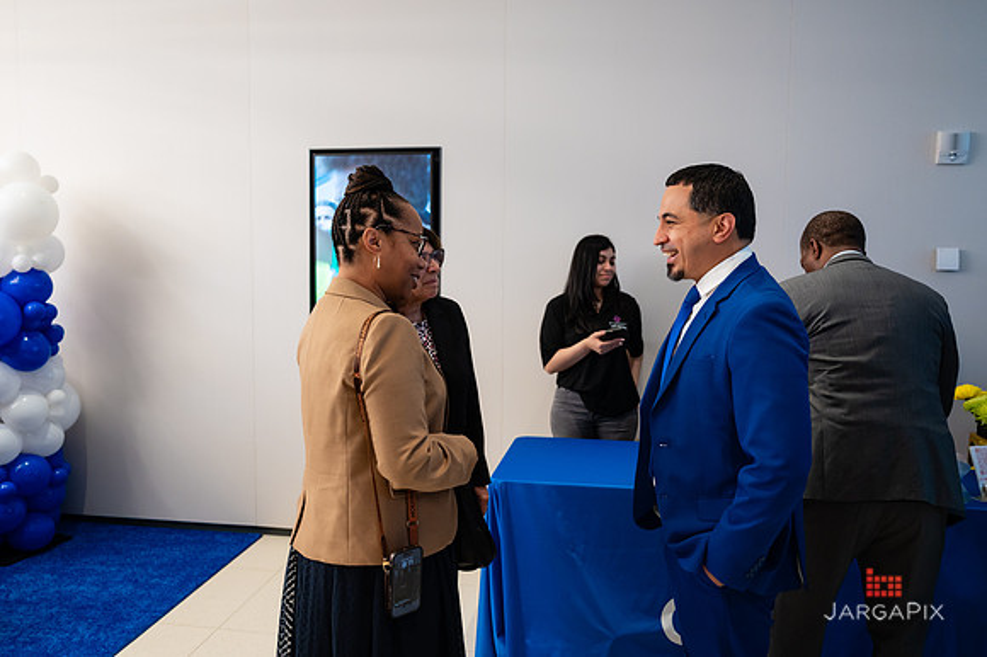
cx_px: 484
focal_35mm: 30
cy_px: 322
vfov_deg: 44.0
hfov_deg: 62.5
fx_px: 812
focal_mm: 29
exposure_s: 1/200
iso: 800
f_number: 3.2
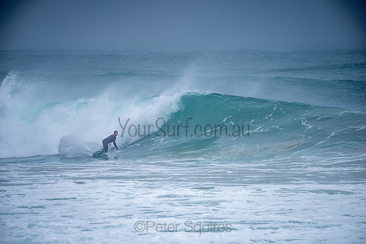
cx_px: 183
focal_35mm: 500
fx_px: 5084
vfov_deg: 2.8
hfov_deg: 4.1
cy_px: 122
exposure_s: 1/1000
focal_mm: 500
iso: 220
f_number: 5.6
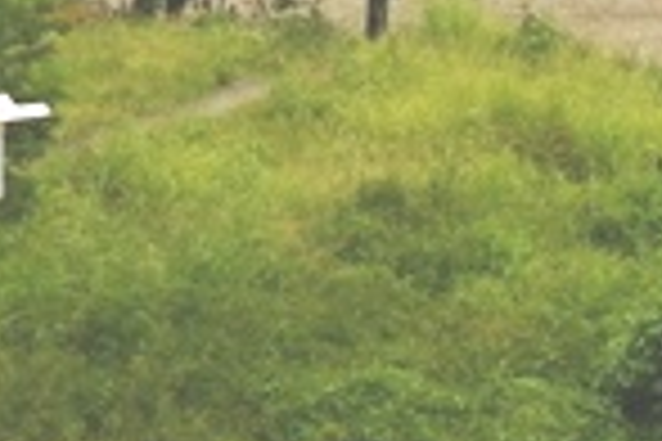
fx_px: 2905
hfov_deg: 12.8
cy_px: -441
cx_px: 716
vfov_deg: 8.3
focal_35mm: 158
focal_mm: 3.85
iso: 80
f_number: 2.8
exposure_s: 1/1774
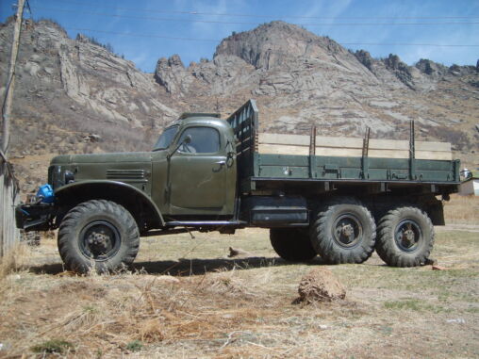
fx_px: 484
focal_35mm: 35
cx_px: 240
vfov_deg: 40.7
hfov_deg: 52.6
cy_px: 180
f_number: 7.1
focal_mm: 5.8
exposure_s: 1/180
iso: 50
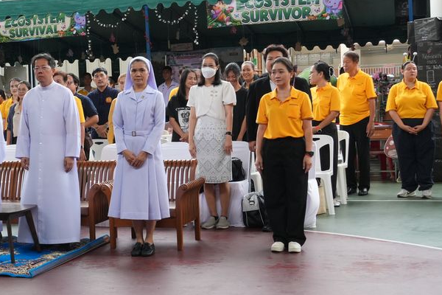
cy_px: 123
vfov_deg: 19.4
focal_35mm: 70
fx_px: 859
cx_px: 88
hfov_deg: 28.2
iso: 1000
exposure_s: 1/125
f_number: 8
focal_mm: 28
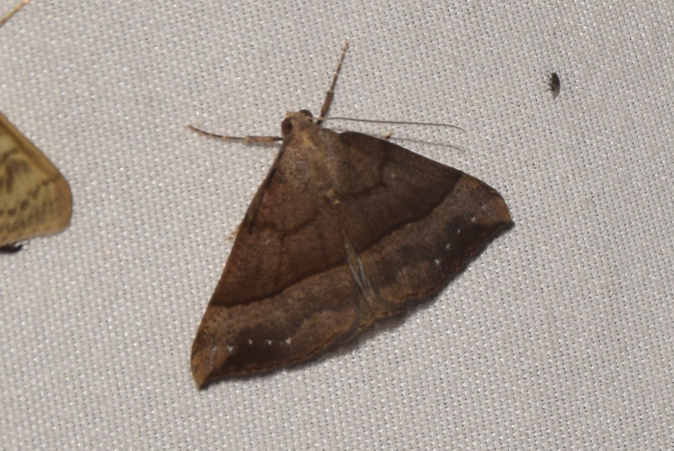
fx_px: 3935
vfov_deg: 6.6
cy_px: 226
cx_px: 337
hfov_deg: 9.8
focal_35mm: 210
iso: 100
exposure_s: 1/160
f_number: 13
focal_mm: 140
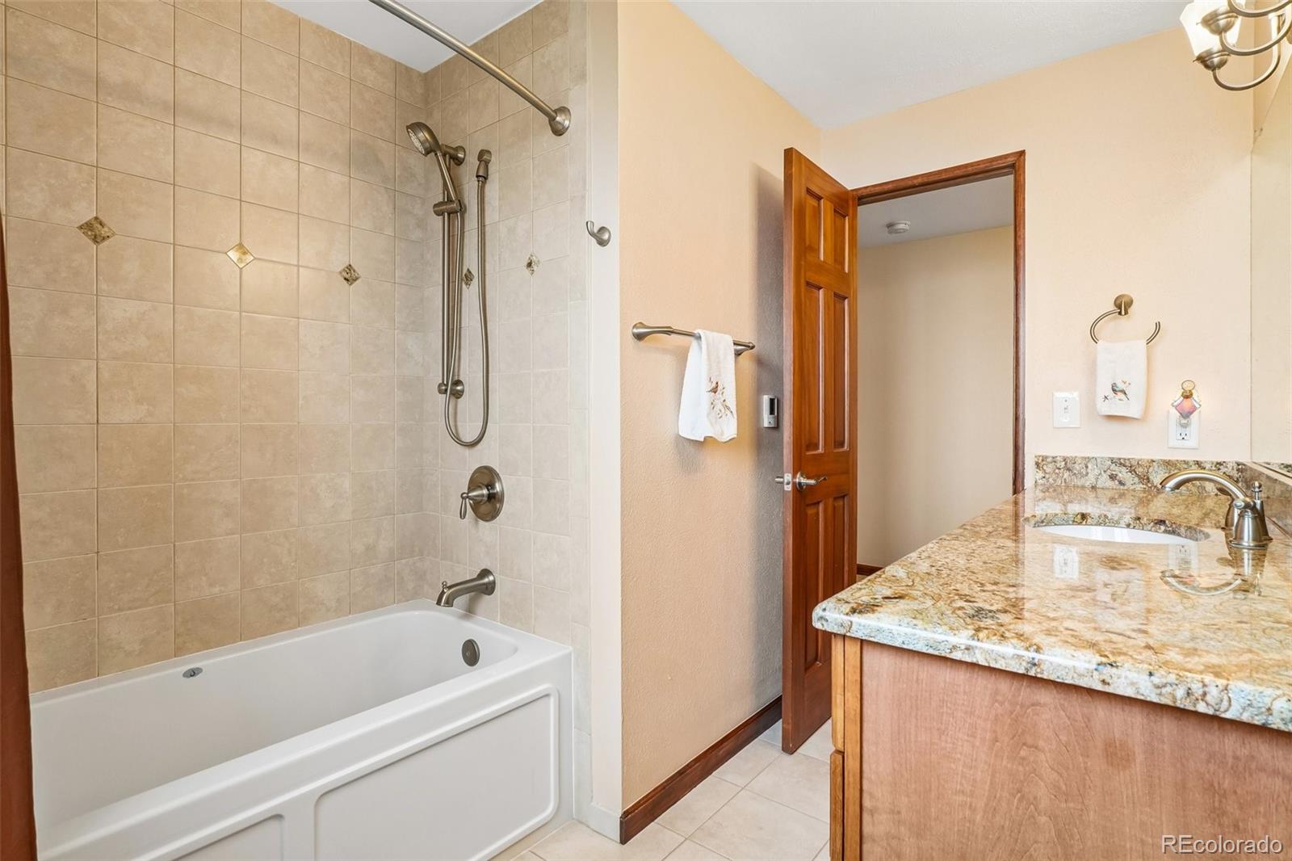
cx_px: 646
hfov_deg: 95.0
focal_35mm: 16
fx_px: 592
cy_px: 430
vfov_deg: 72.0
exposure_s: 1/20
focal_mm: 11
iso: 500
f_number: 8
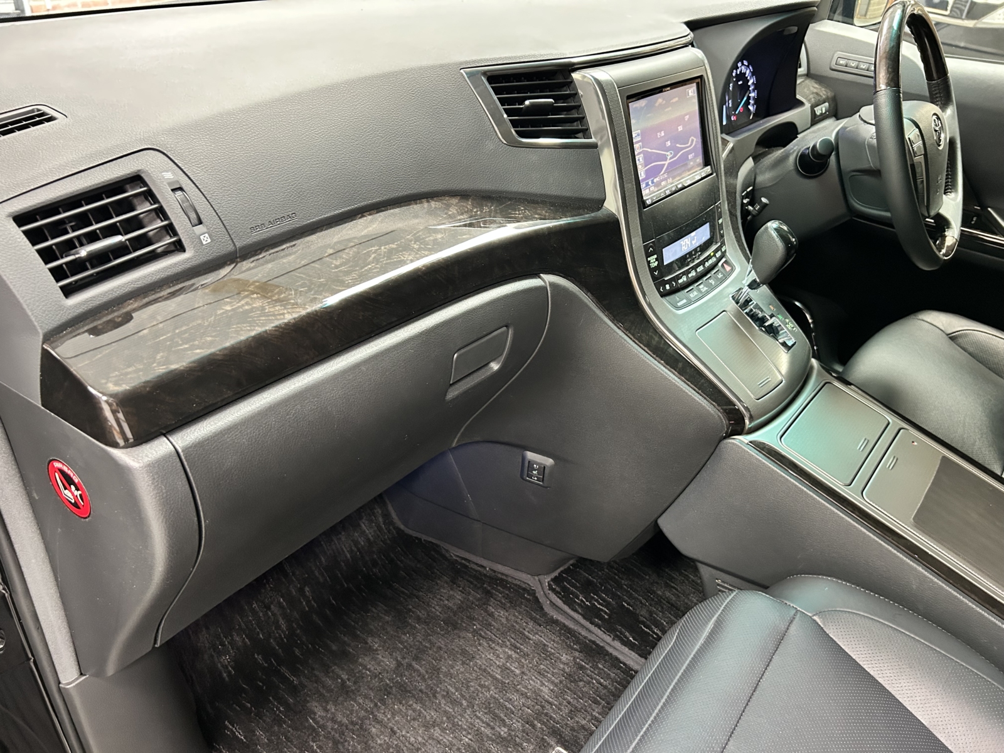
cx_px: 502
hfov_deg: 67.3
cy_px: 376
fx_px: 754
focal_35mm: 26
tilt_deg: -33.8
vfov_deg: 53.1
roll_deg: -6.4
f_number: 1.5
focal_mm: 5.7
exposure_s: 1/33
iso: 400
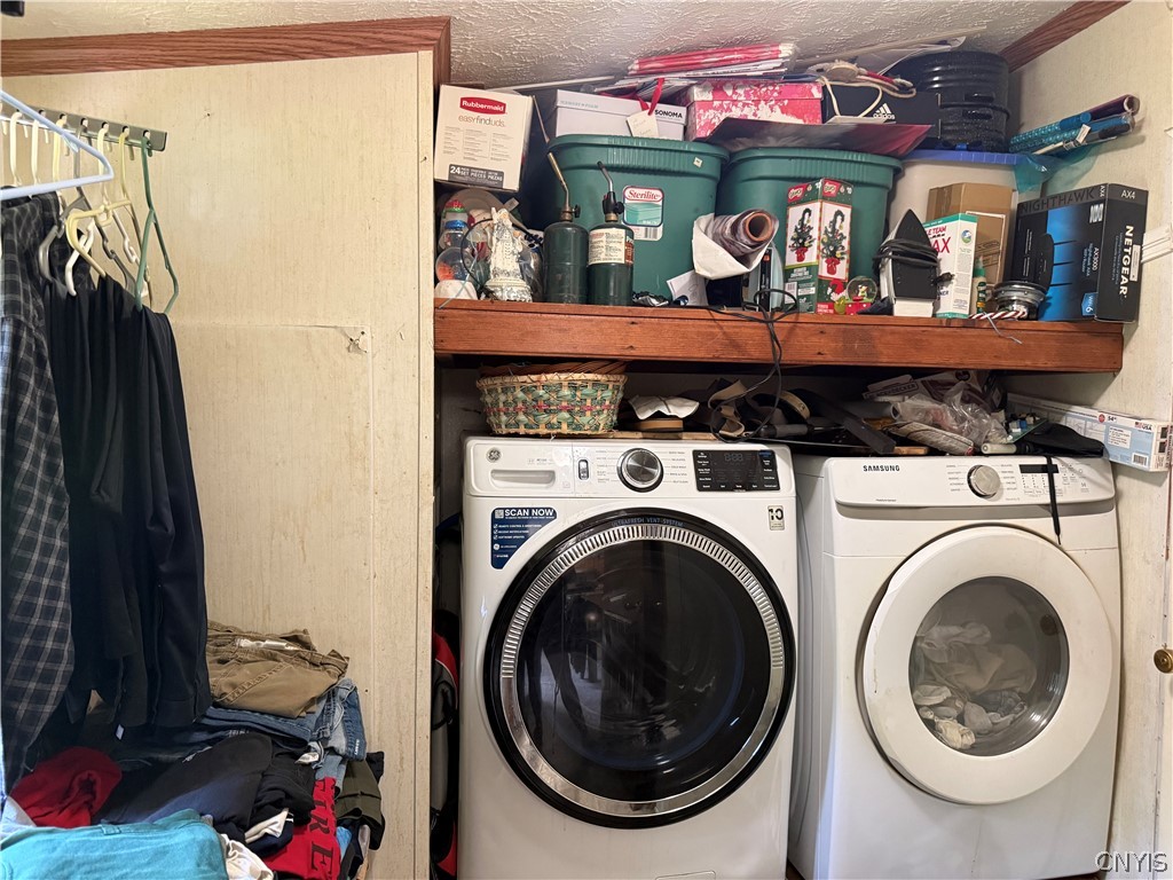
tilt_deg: -2.4
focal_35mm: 24
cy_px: 440
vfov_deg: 56.8
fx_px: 813
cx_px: 586
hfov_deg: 71.6
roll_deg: -1.0
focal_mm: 6.76
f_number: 1.78
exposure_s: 1/60
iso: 500
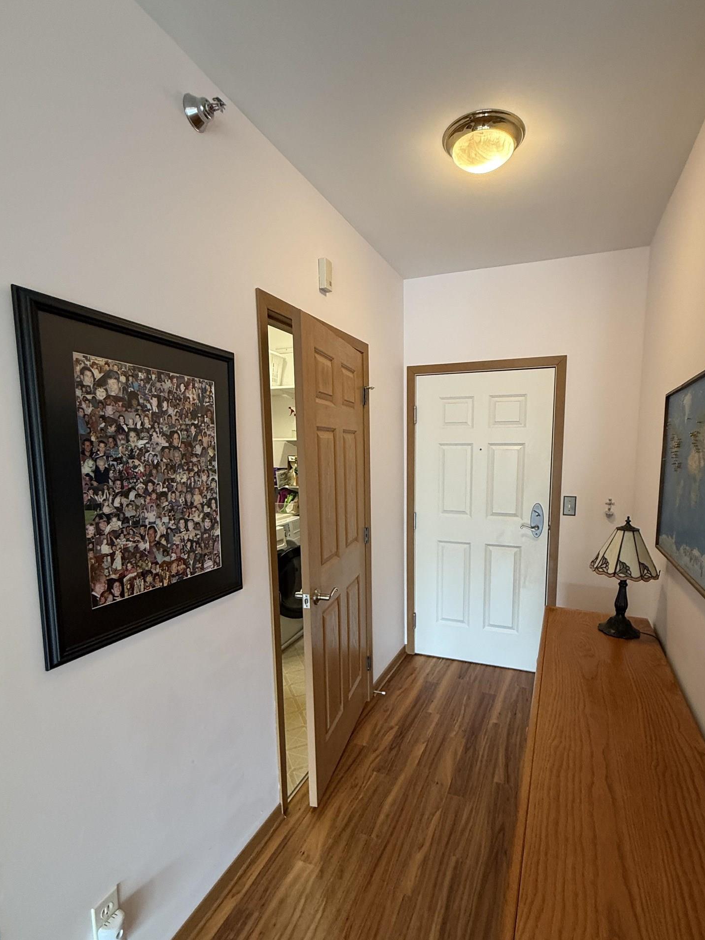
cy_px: 513
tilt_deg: -8.1
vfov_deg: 90.8
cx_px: 395
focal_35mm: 17
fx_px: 462
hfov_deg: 74.4
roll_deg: +0.7
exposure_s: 1/60
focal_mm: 2.22
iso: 320
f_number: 2.2
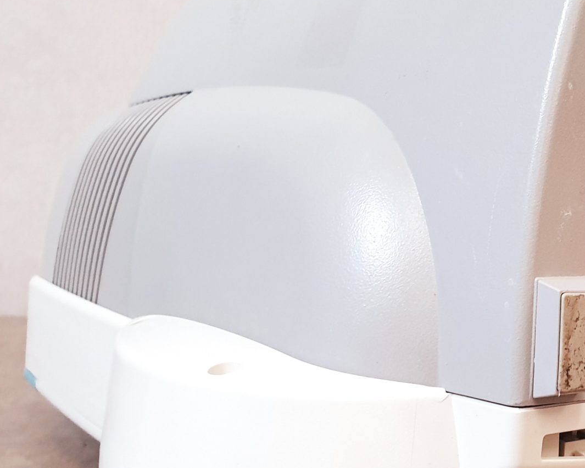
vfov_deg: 24.9
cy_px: 282
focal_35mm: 61
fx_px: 1056
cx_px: 584
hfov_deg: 29.0
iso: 250
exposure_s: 1/33
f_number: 2.4
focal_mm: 4.3
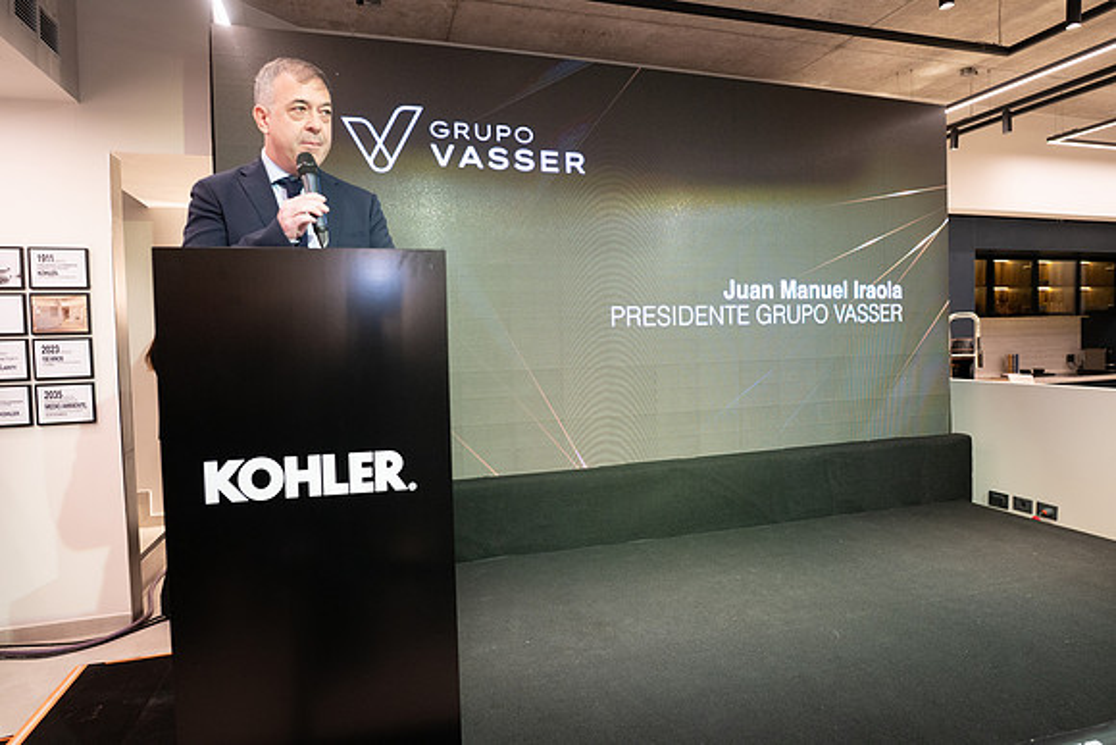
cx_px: 558
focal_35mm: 20
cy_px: 372
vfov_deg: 62.0
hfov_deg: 84.0
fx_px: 620
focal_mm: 20
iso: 1600
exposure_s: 1/125
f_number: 4.5
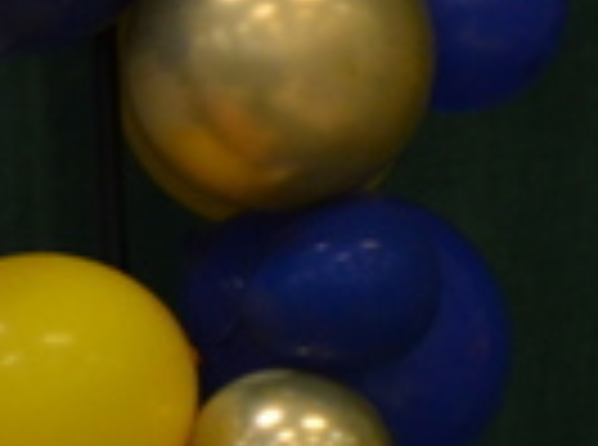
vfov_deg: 1.2
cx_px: -1286
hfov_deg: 1.6
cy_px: 811
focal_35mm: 1245
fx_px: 21450
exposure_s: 1/30
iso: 800
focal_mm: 112
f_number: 5.6
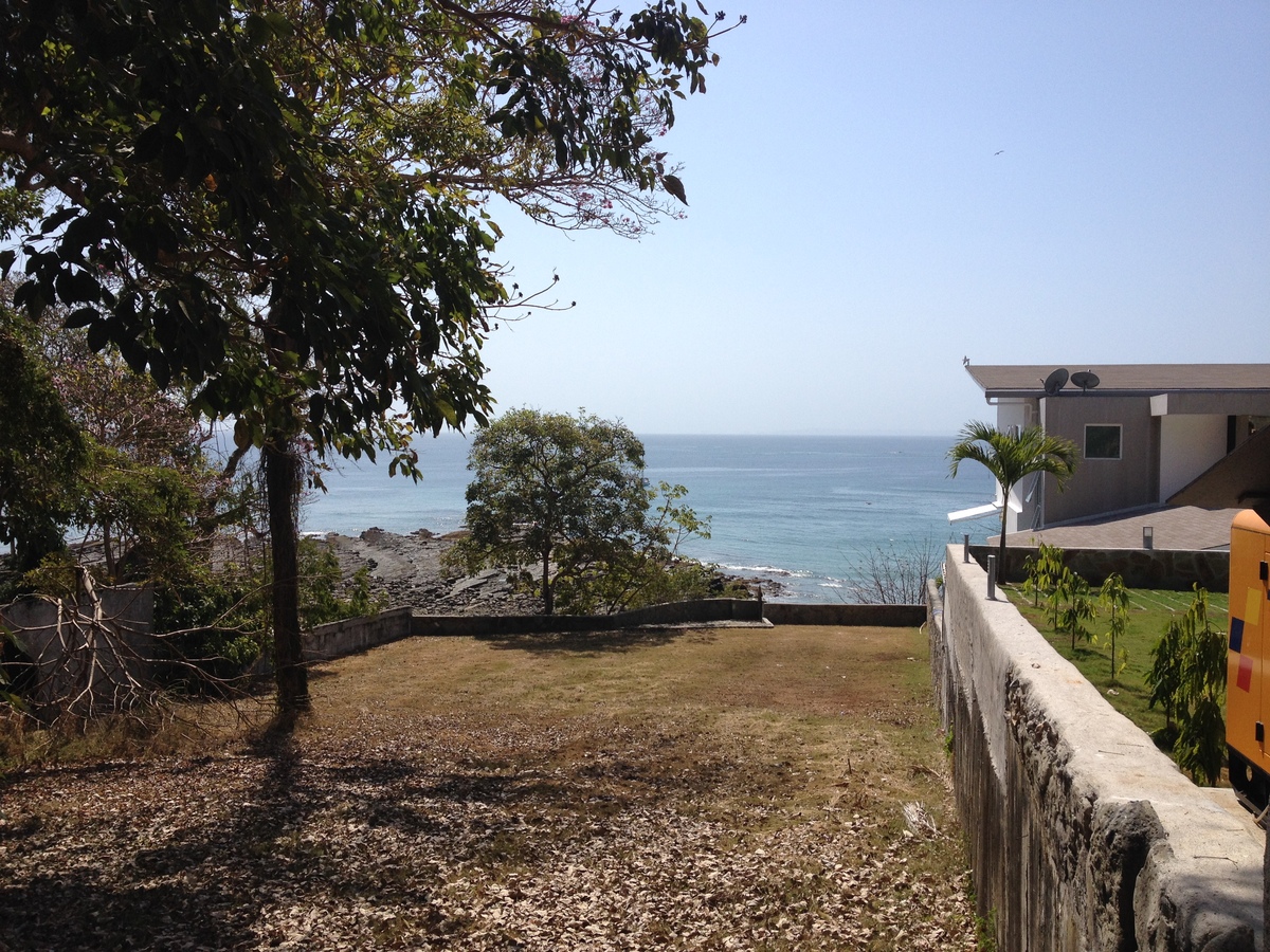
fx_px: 1284
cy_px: 476
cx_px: 635
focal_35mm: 35
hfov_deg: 52.6
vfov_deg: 40.7
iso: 50
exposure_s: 1/2762
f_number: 2.4
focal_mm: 4.28
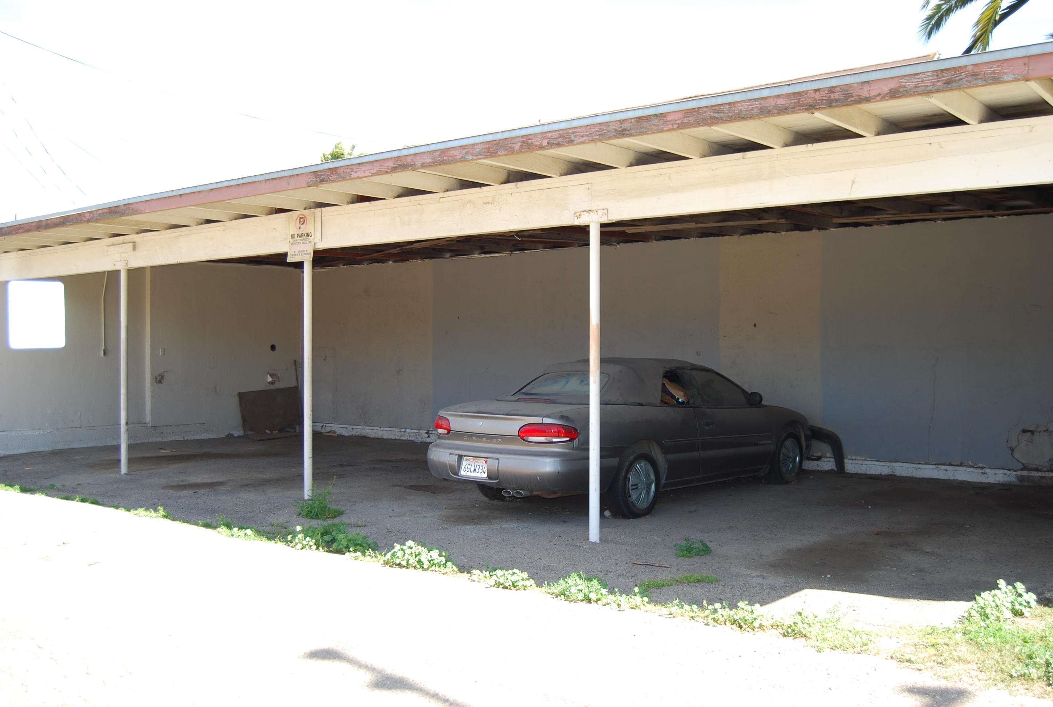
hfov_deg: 55.0
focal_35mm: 34
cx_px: 526
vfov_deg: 38.5
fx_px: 1011
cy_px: 354
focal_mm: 23
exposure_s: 1/125
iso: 100
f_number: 3.8
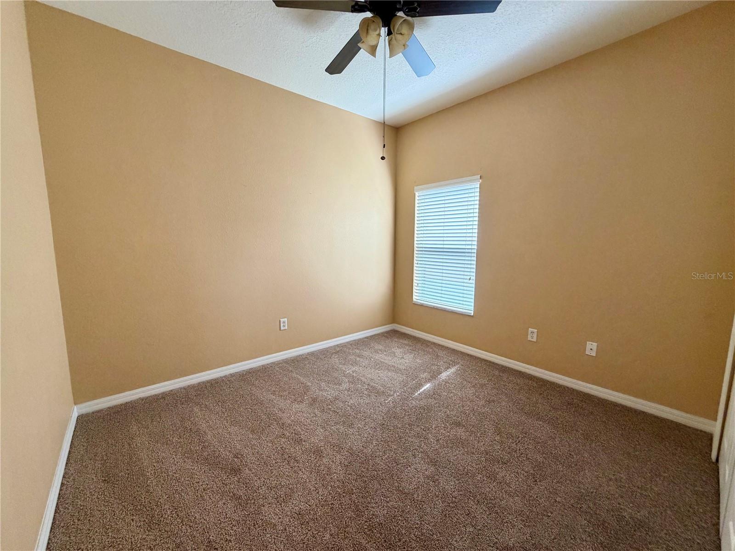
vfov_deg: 85.7
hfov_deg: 102.1
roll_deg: -0.2
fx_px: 297
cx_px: 368
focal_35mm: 14
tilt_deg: -7.9
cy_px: 276
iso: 200
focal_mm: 2.22
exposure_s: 1/60
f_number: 2.2
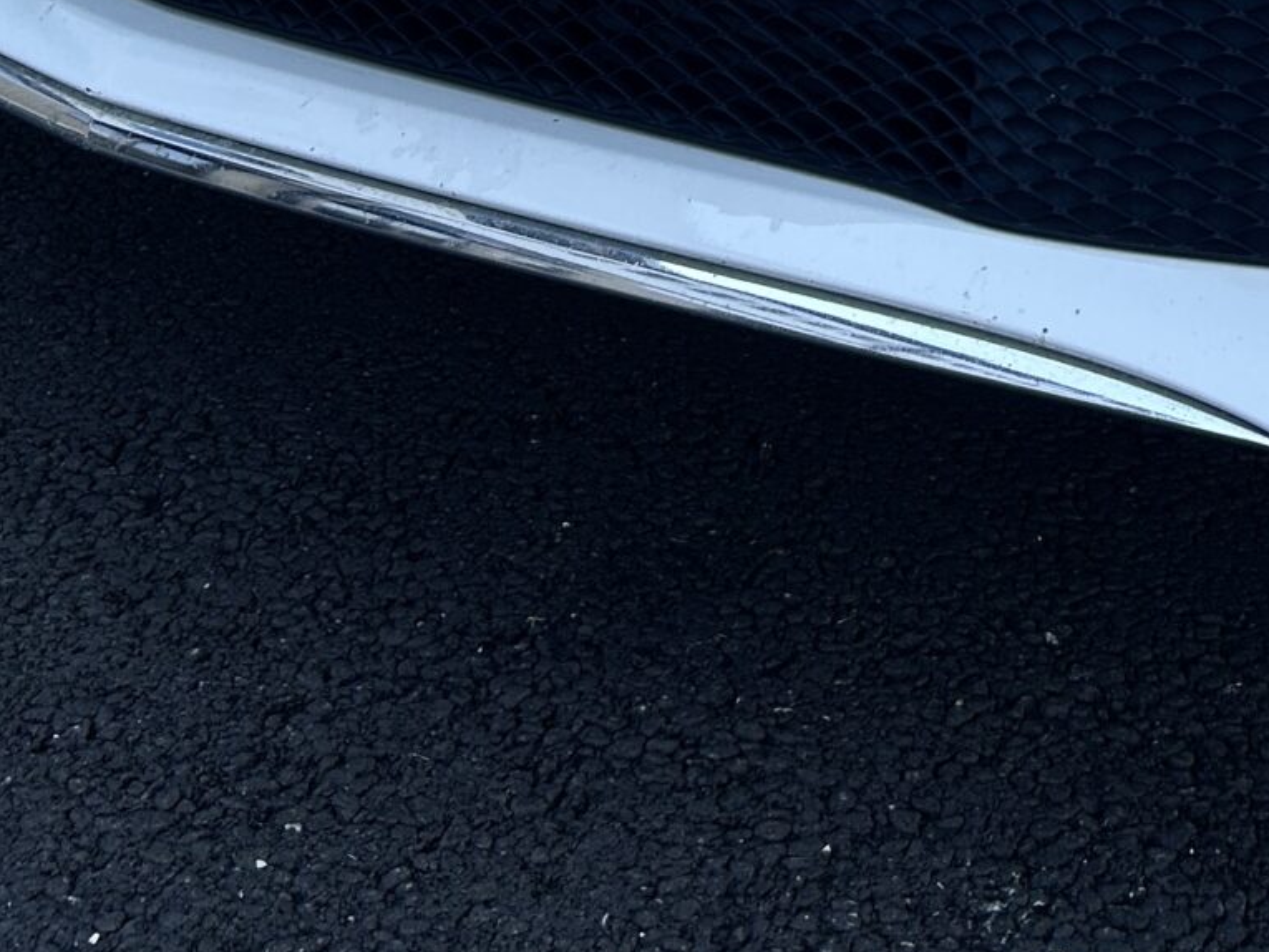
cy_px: -544
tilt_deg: -8.2
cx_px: 1164
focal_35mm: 87
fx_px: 3190
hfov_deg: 21.9
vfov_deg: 15.4
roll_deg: +0.4
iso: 50
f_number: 1.5
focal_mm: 5.7
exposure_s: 1/1266
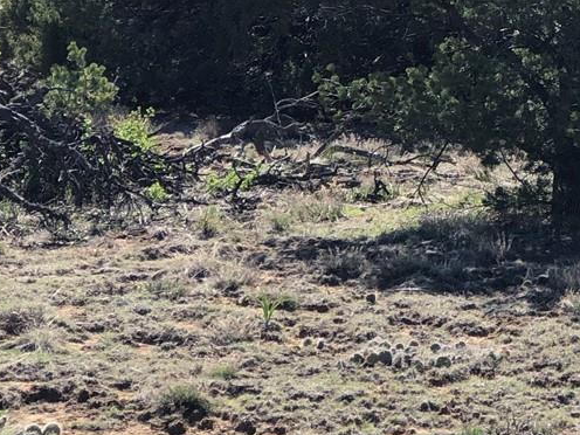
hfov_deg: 10.6
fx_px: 3083
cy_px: -105
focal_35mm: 184
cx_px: 656
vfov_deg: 8.0
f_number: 2.8
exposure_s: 1/750
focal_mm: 6.6
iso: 20
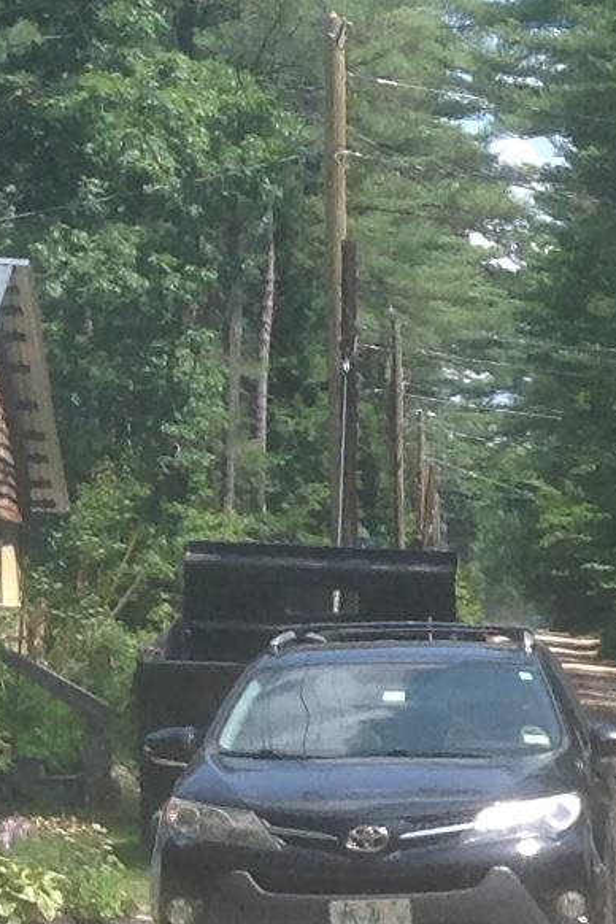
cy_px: 1143
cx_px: 1846
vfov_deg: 12.4
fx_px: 4158
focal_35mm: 162
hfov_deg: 7.5
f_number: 2.4
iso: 50
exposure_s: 1/737
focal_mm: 4.28
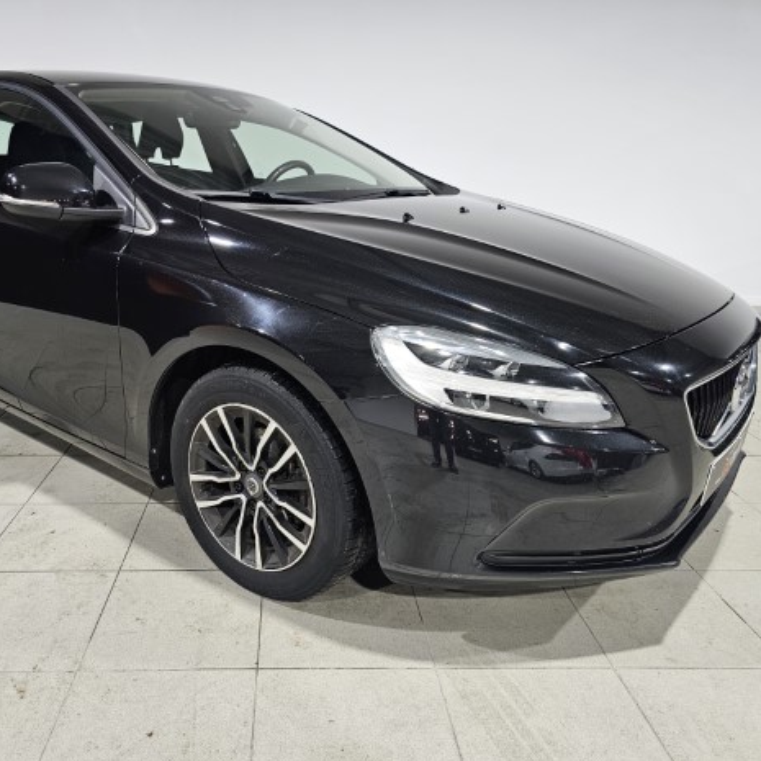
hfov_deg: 56.9
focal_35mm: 28
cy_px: 390
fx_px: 696
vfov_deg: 57.3
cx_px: 304
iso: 160
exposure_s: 1/100
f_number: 1.7
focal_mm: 6.3
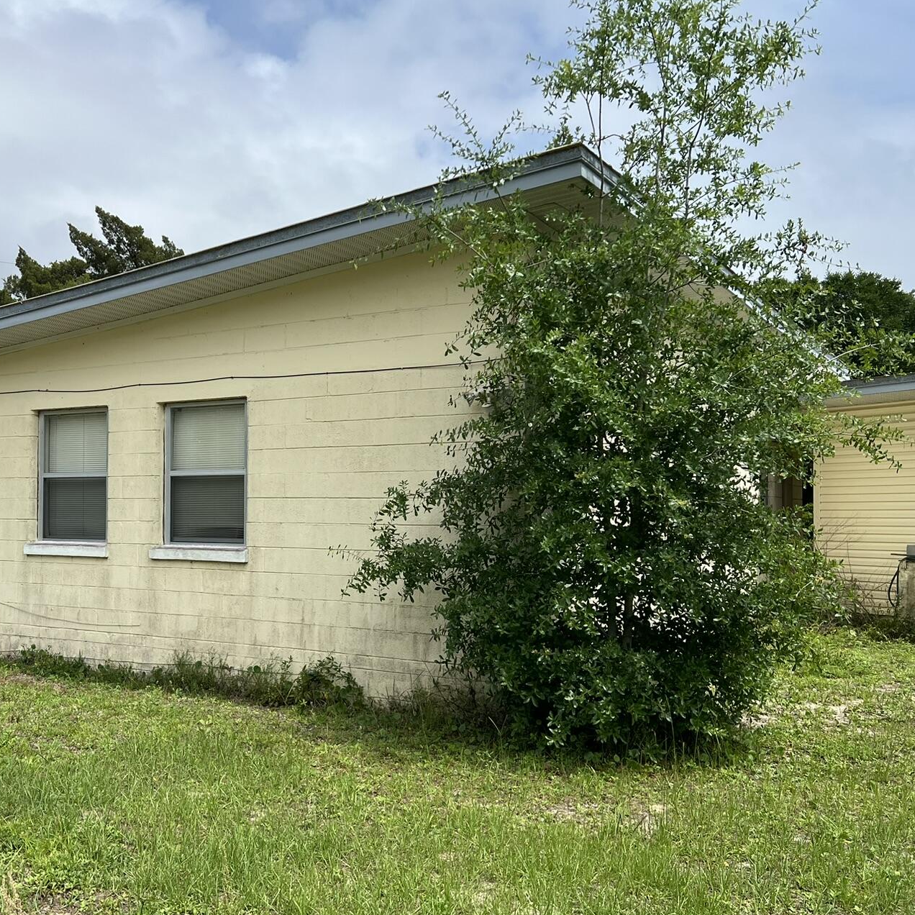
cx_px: 231
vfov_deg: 44.9
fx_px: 1106
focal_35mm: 37
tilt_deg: +1.9
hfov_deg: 43.5
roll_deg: +0.8
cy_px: 481
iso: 50
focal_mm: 5.7
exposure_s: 1/6211
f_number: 1.5
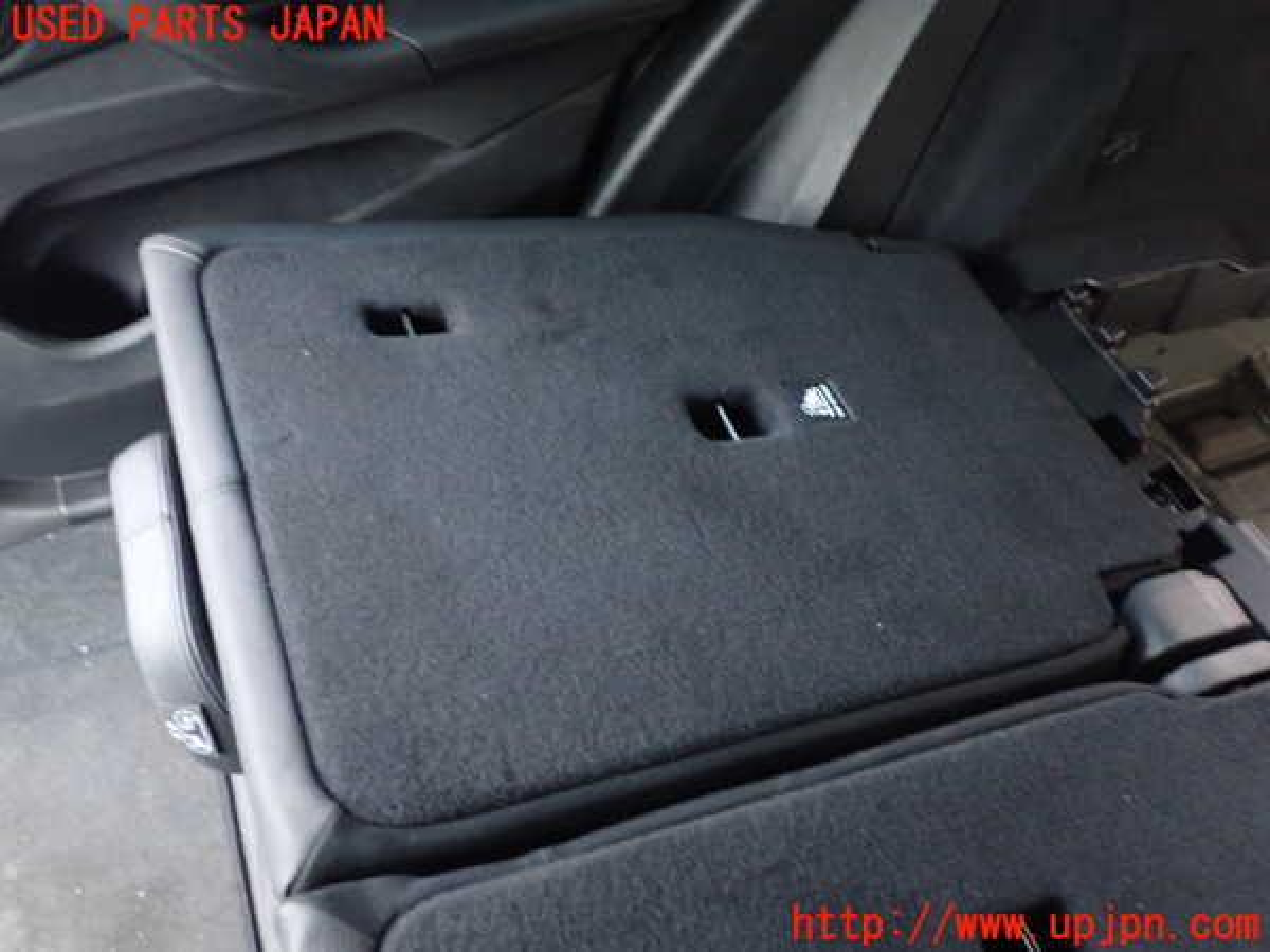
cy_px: 476
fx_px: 1101
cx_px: 635
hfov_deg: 60.0
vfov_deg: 46.8
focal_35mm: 30
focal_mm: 5.4
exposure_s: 1/15
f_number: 2.3
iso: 800
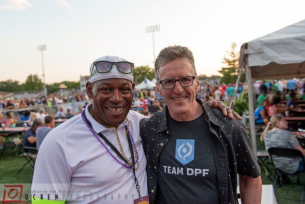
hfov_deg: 58.7
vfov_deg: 41.1
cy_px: 102
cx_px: 152
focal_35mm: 32
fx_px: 271
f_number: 4
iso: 800
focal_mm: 32
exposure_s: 1/125
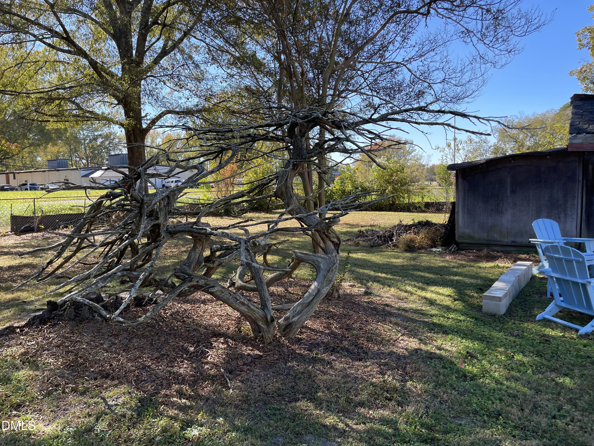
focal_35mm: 26
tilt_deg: -1.8
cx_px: 297
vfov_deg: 53.1
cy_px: 223
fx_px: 446
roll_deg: +2.2
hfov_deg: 67.3
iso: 32
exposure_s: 1/731
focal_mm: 5.1
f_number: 1.6
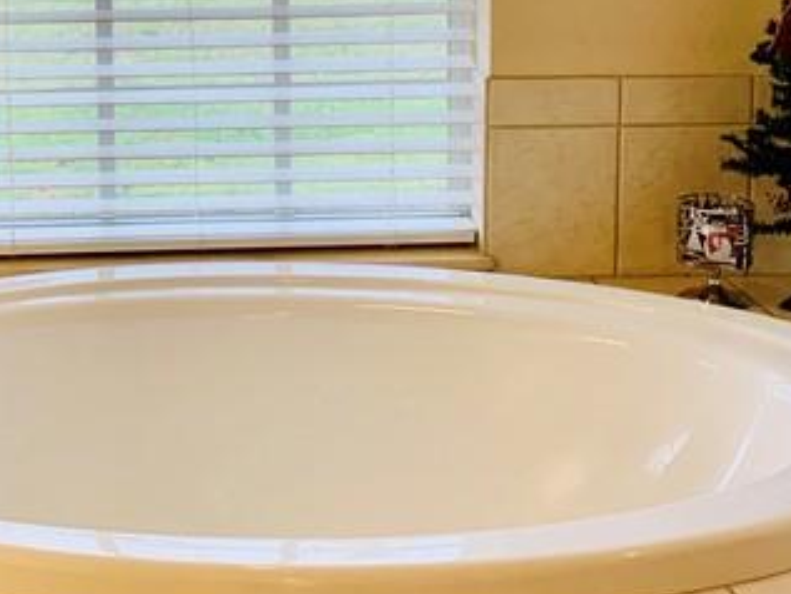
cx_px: -25
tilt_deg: -7.5
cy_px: -15
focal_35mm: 84
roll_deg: +1.5
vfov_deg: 17.1
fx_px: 1920
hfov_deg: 22.3
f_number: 1.8
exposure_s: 1/120
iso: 64
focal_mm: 4.25
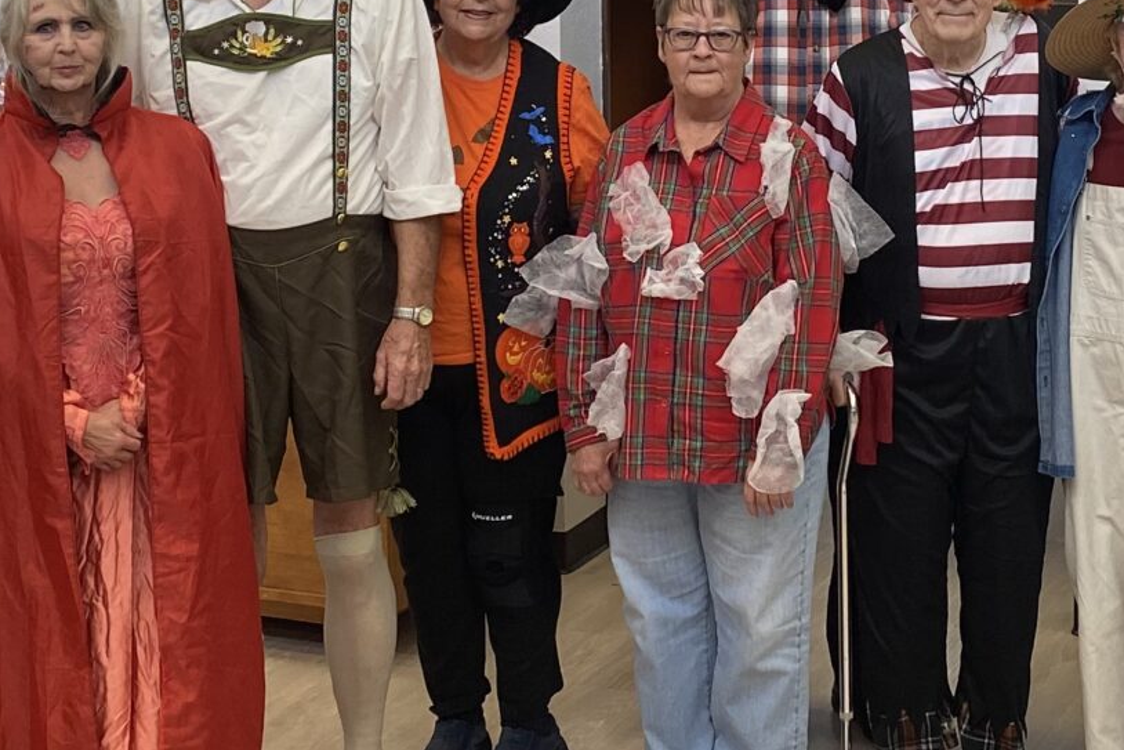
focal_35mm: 85
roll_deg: +0.3
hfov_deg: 23.7
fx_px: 2654
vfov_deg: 15.8
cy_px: 44
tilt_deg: -6.3
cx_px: 795
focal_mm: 4.25
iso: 64
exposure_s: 1/120
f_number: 1.8
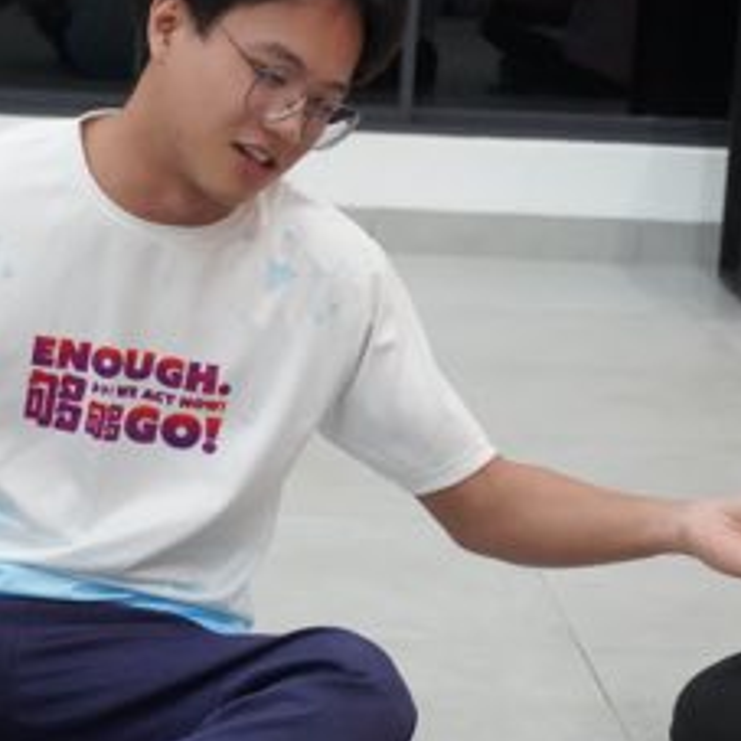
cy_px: 434
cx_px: 150
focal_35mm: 113
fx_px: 2737
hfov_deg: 15.3
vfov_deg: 15.4
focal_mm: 42
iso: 5000
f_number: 5.6
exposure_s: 1/160
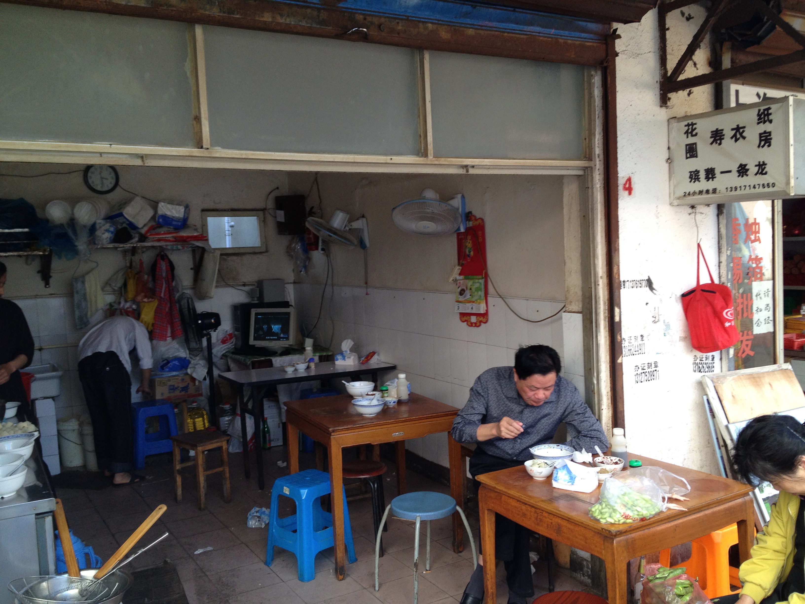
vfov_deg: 40.7
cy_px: 302
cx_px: 402
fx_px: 814
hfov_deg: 52.6
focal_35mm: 35
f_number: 2.4
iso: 100
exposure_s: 1/120
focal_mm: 4.28
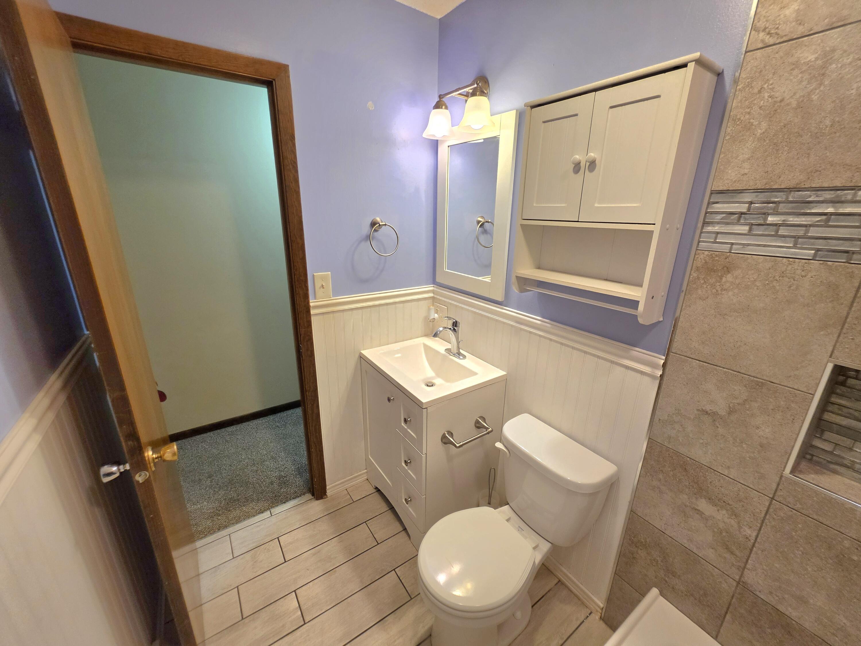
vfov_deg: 89.9
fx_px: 323
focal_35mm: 13
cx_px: 430
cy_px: 323
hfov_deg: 106.2
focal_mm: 2.2
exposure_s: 1/120
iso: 125
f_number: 1.9
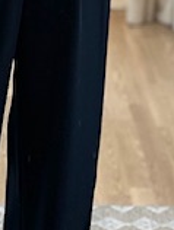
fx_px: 648
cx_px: -12
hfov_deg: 14.9
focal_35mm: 97
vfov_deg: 19.2
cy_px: -36
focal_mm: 6.86
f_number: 1.78
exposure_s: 1/74
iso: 250
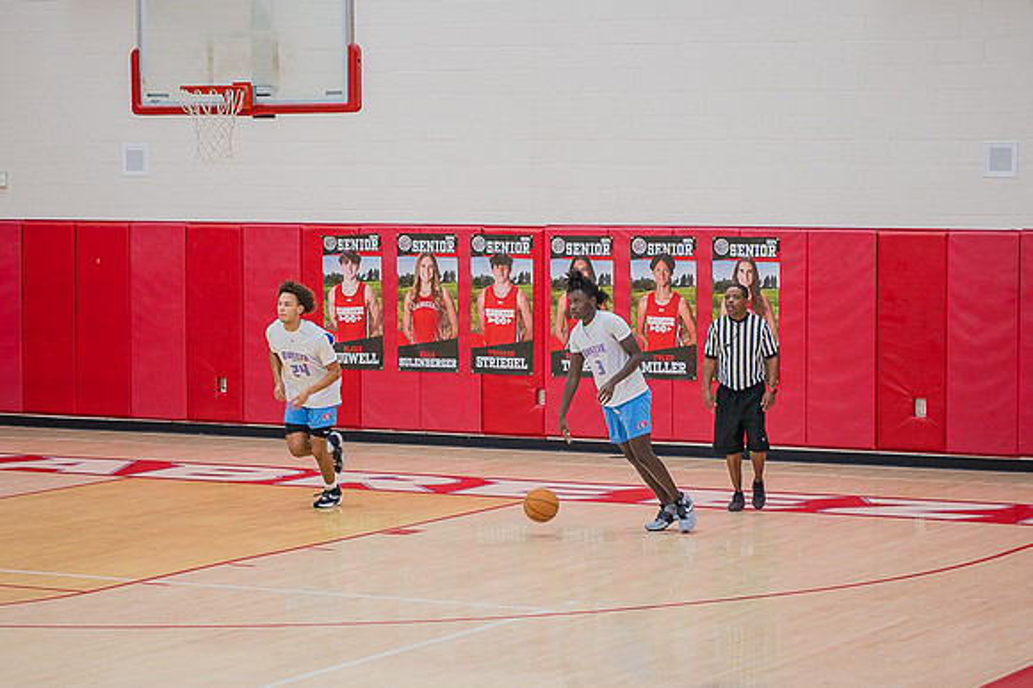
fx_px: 3274
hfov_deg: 17.9
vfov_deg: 12.0
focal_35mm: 114
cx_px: 516
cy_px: 344
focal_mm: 102
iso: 1000
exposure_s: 1/250
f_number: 4.8
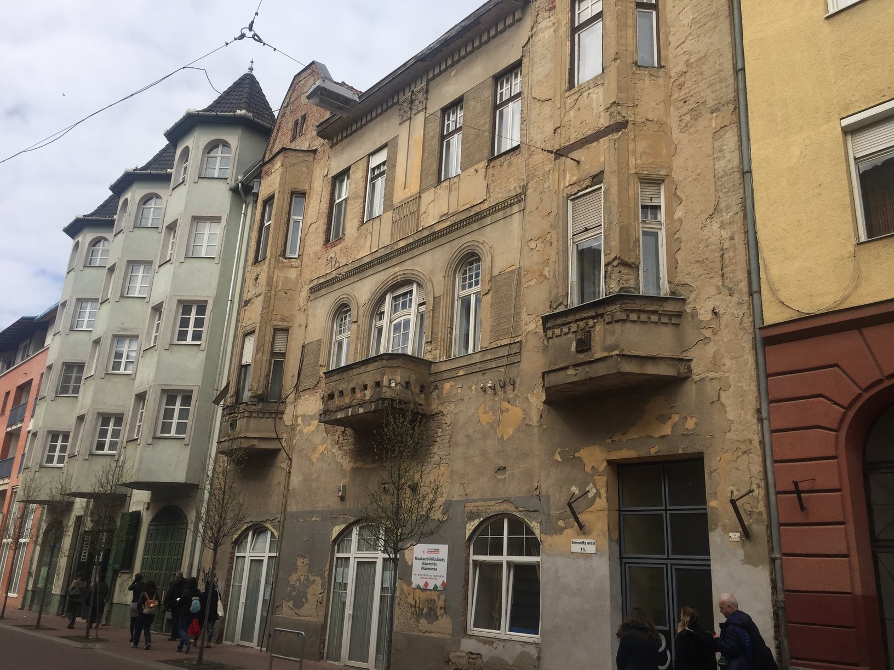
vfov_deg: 48.2
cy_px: 335
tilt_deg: +18.8
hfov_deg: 61.7
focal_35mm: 29
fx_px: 749
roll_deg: -4.4
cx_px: 447
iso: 32
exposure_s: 1/2326
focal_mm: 4.15
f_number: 2.2
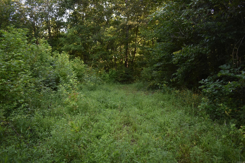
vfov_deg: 47.9
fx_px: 184
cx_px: 122
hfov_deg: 67.4
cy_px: 82
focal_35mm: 27
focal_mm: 18
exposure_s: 1/250
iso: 450
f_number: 3.5
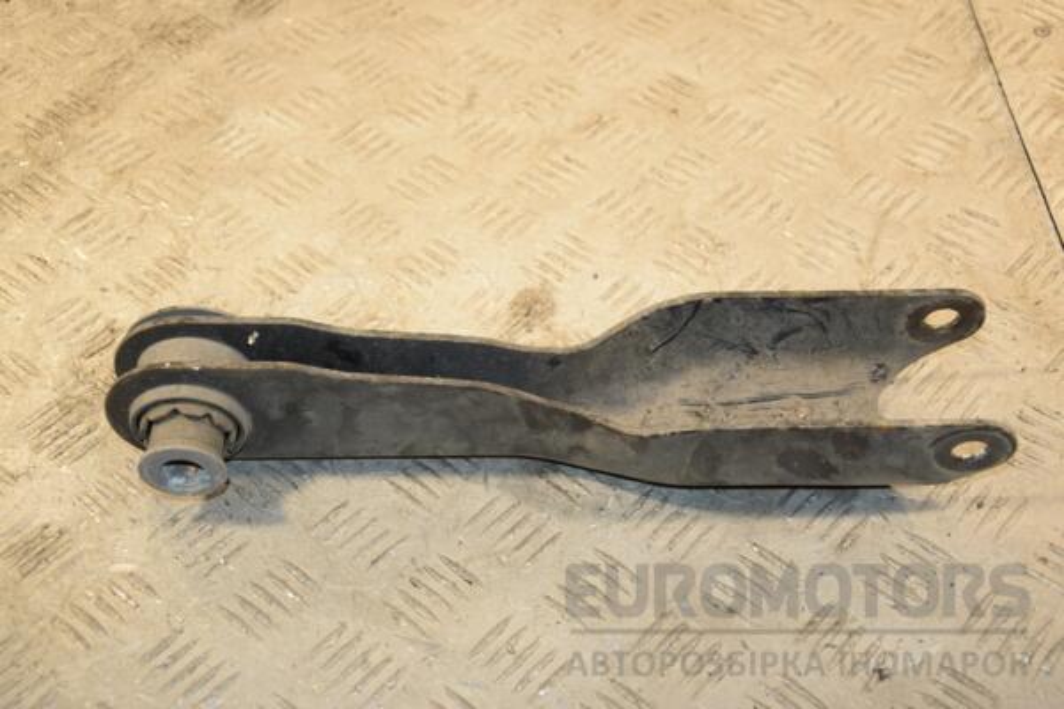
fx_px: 1685
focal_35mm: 57
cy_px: 354
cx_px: 532
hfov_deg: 35.1
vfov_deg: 23.8
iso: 800
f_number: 5
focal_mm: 38
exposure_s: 1/200
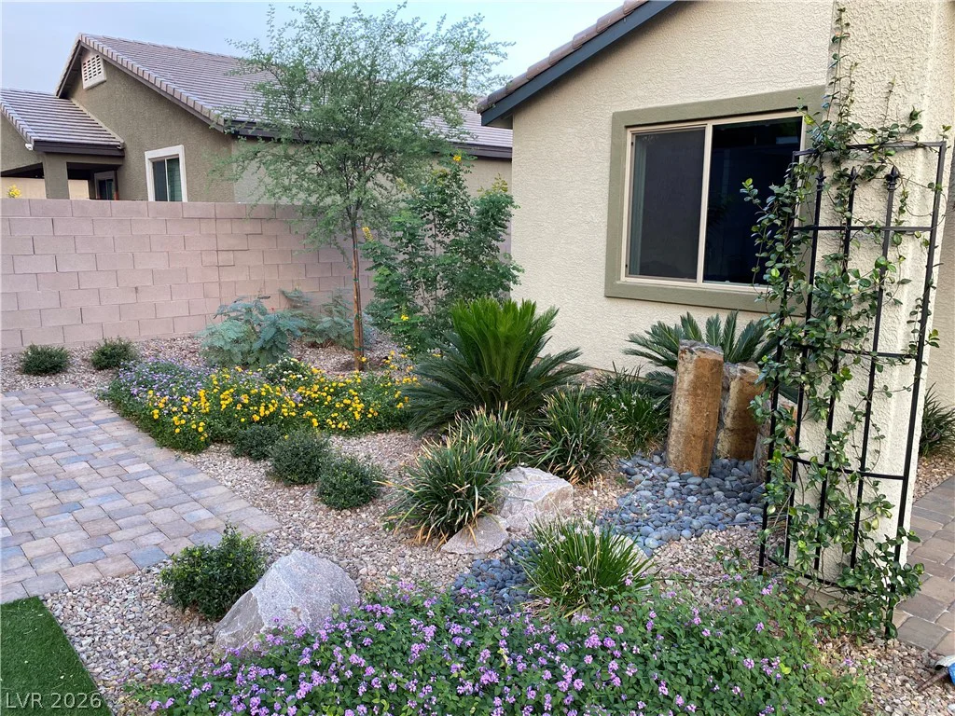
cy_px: 358
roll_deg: -1.2
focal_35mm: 26
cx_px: 478
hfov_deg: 67.3
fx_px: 717
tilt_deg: -10.2
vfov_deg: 53.1
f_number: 1.8
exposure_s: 1/122
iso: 64
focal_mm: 4.25
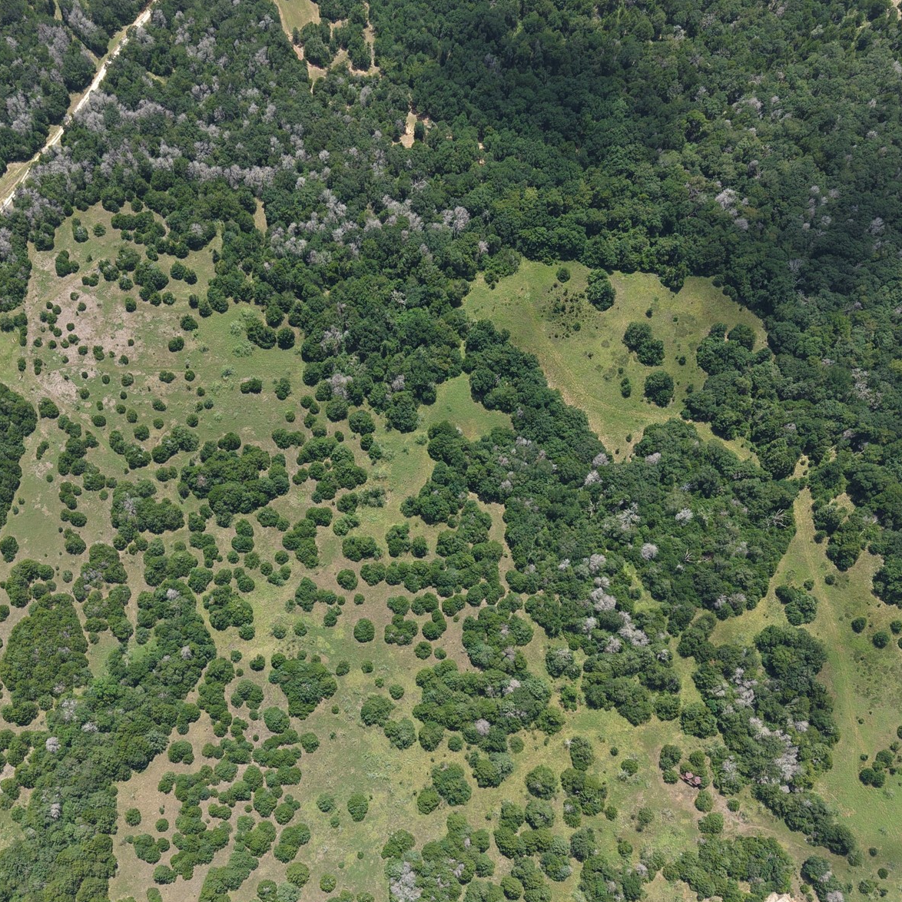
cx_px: 416
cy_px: 565
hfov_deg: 44.9
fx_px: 1091
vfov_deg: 44.6
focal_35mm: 37
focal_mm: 8.67
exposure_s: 1/1600
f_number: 1.8
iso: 100
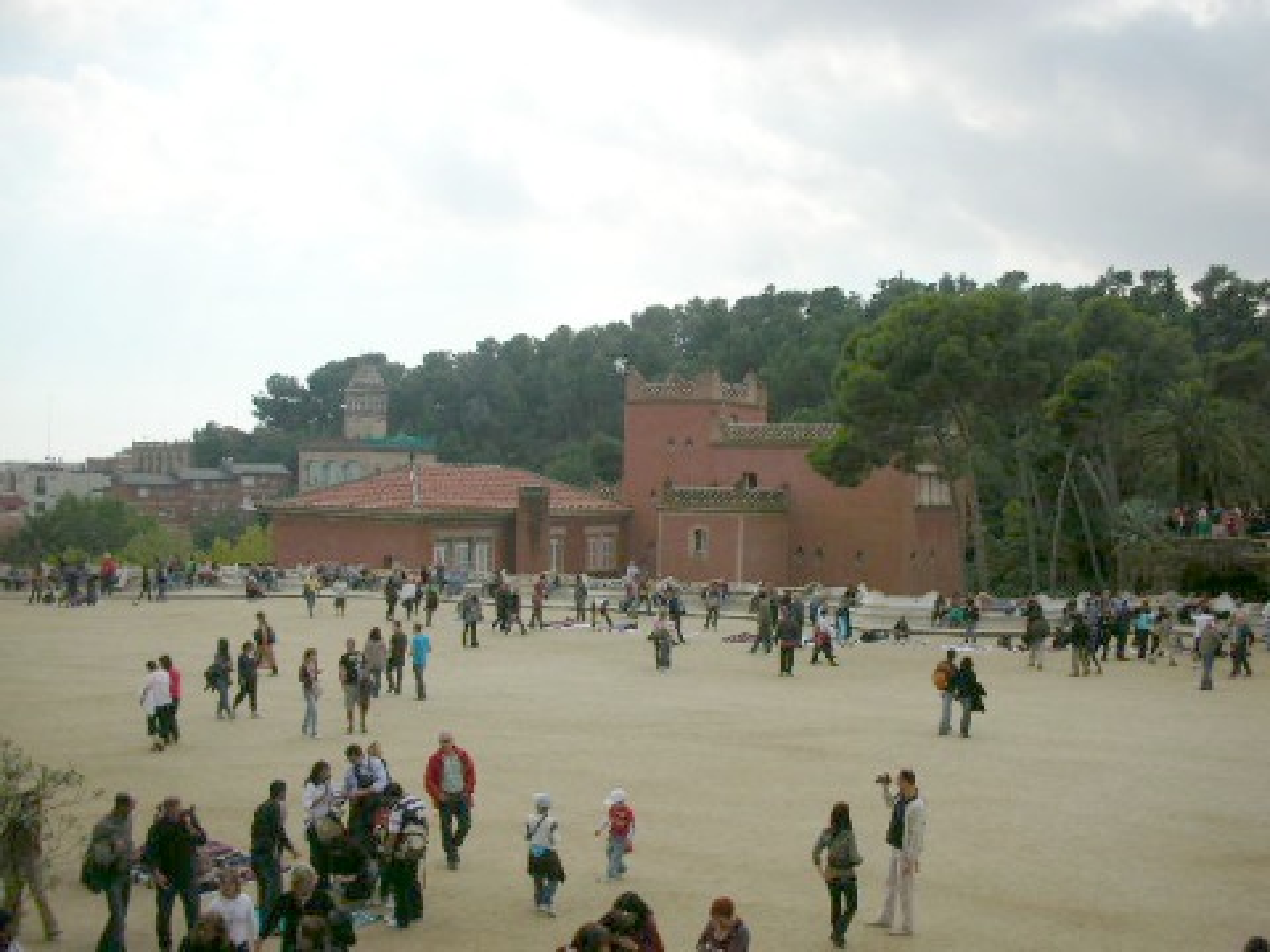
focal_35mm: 35
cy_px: 476
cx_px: 635
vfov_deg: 40.7
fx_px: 1284
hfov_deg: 52.6
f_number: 8.5
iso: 50
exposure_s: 1/206
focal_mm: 5.8
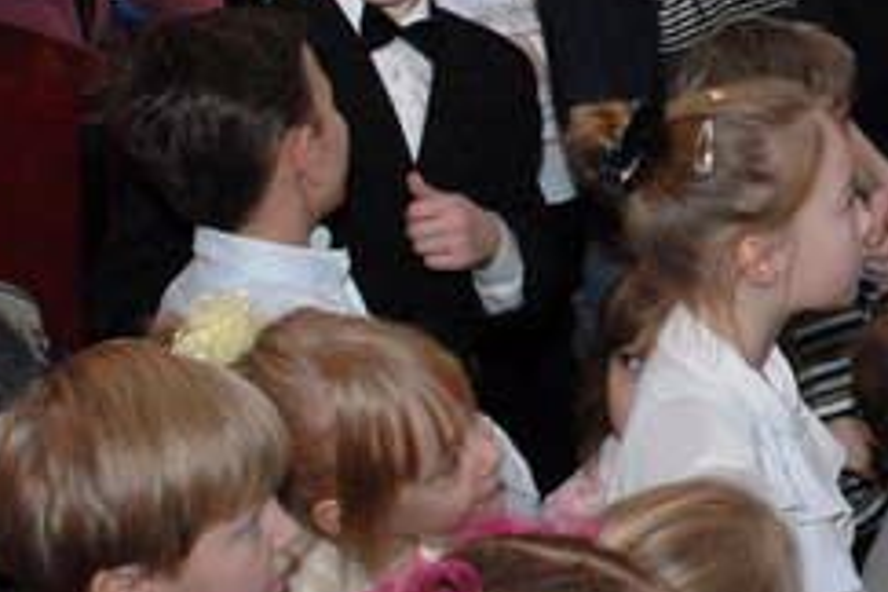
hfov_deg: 14.5
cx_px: 1140
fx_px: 3354
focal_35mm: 136
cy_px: 60
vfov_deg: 10.0
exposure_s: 1/60
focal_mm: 22
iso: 400
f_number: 5.6
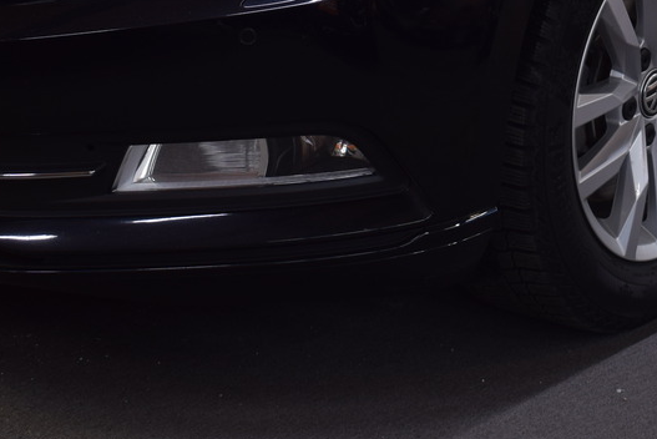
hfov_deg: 15.8
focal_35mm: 129
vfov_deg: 10.3
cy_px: -188
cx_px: 463
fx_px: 2355
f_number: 4.5
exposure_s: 1/8
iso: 100
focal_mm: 28
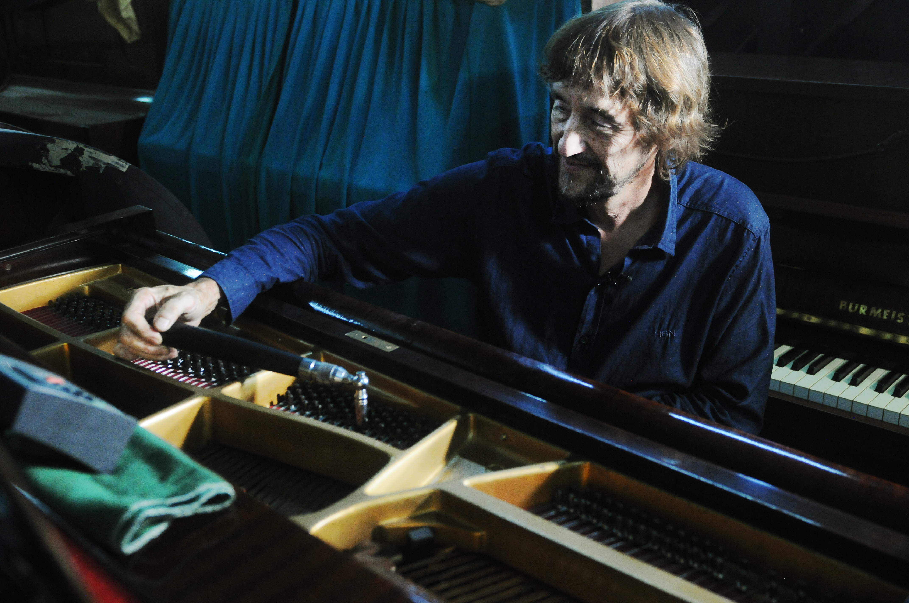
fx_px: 908
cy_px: 302
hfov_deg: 53.2
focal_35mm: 36
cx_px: 454
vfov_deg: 36.8
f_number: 2.8
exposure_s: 1/100
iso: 1600
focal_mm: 24
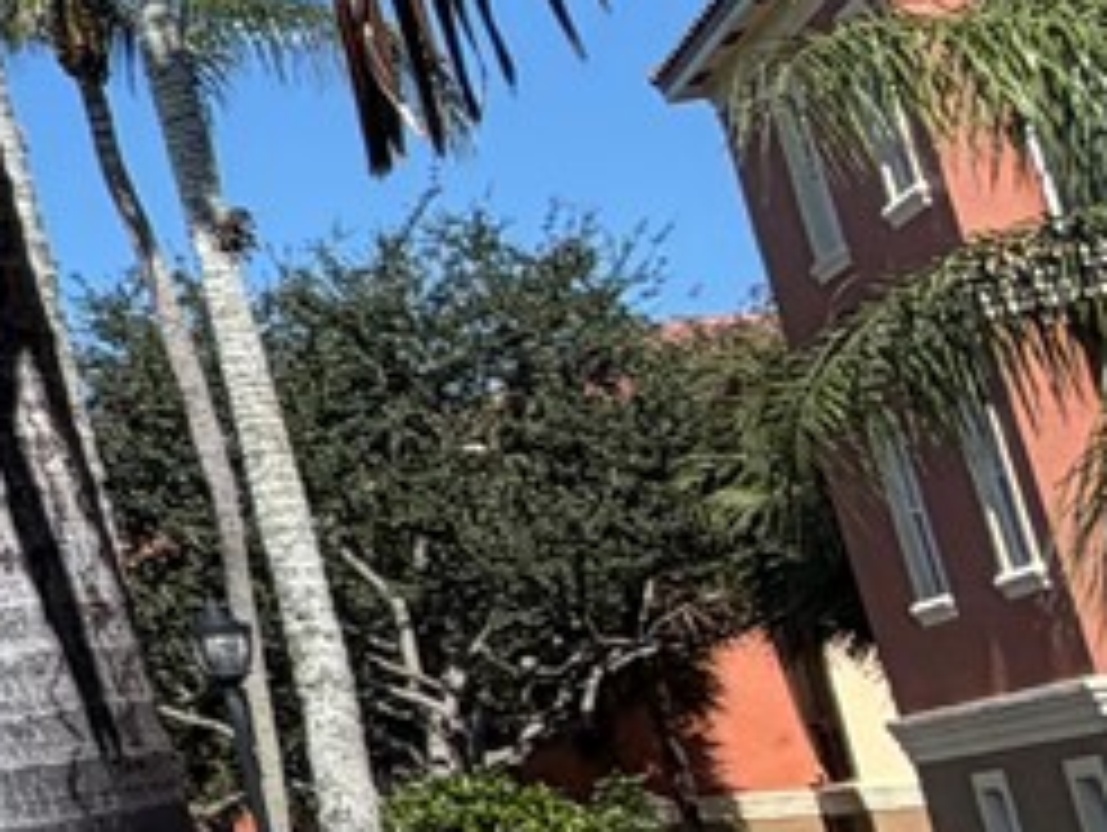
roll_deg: +2.7
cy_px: 234
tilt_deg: +14.6
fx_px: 2913
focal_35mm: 91
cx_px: -1804
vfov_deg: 16.2
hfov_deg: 13.2
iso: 20
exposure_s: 1/985
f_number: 2.2
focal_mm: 2.22
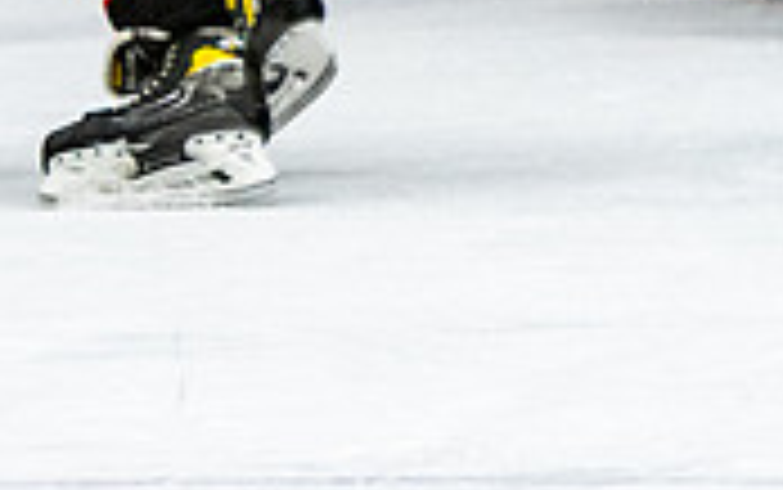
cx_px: 986
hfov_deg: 2.2
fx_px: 20499
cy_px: -601
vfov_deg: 1.4
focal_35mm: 960
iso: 1800
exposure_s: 1/640
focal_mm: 116
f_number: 2.8
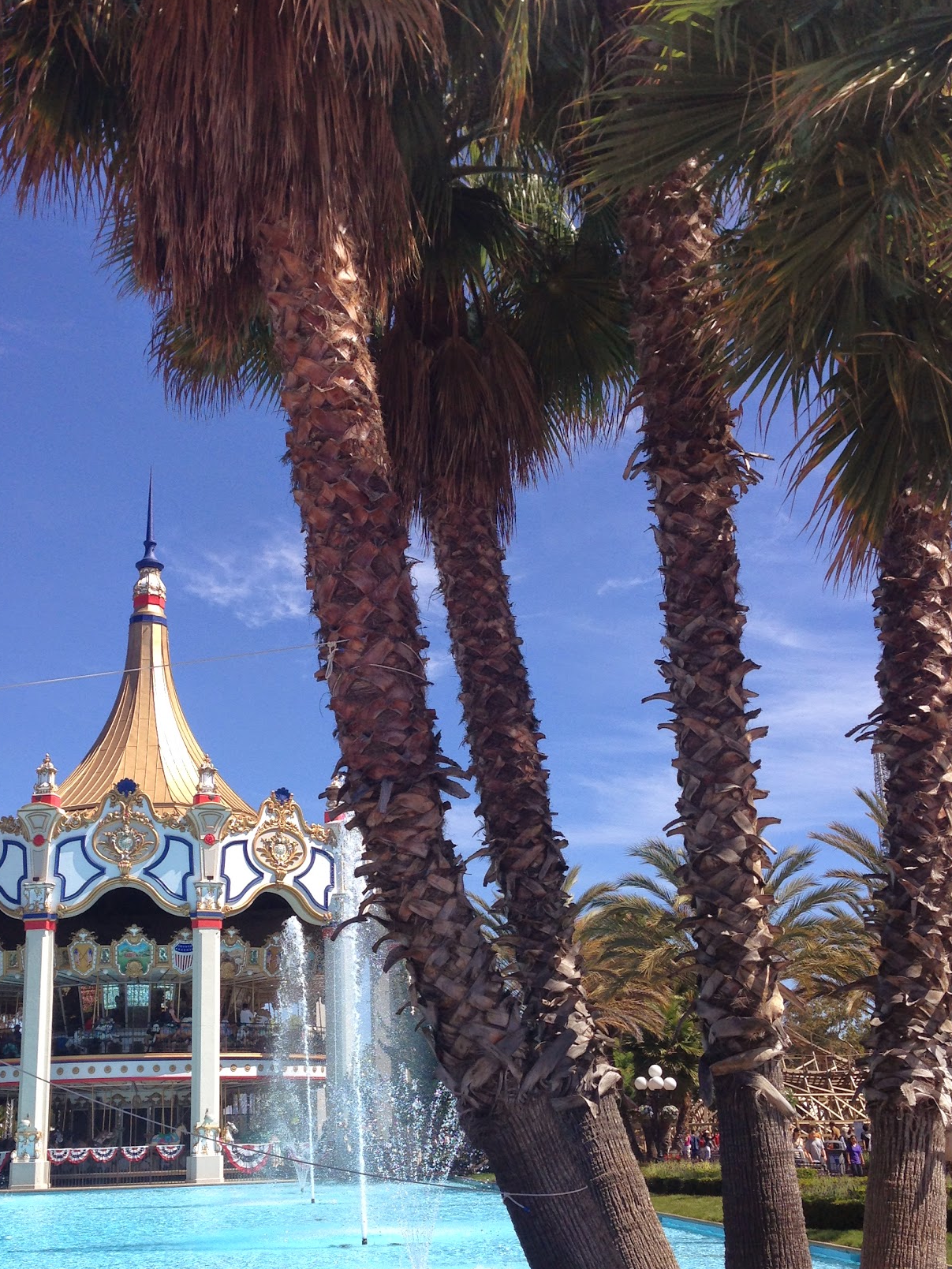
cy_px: 725
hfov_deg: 34.2
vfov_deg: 44.7
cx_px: 382
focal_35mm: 42
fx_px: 1540
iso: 50
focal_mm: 4.12
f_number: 2.4
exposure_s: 1/1595
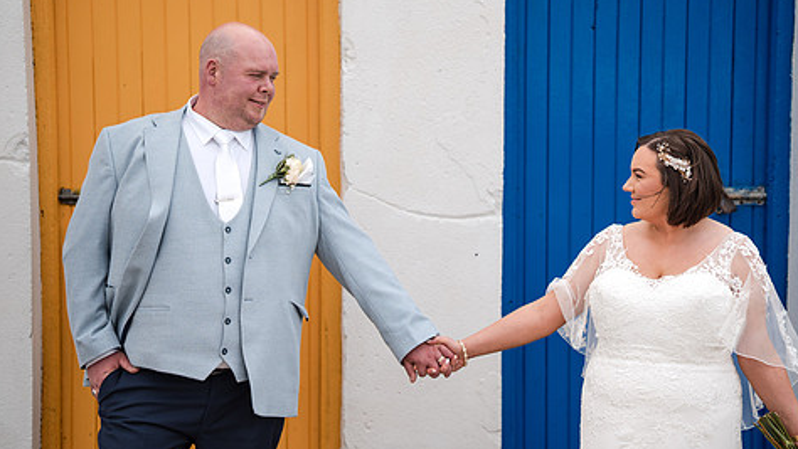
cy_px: 261
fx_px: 2307
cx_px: 456
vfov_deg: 11.1
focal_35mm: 109
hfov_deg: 19.6
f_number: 1.4
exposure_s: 1/6400
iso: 100
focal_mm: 85
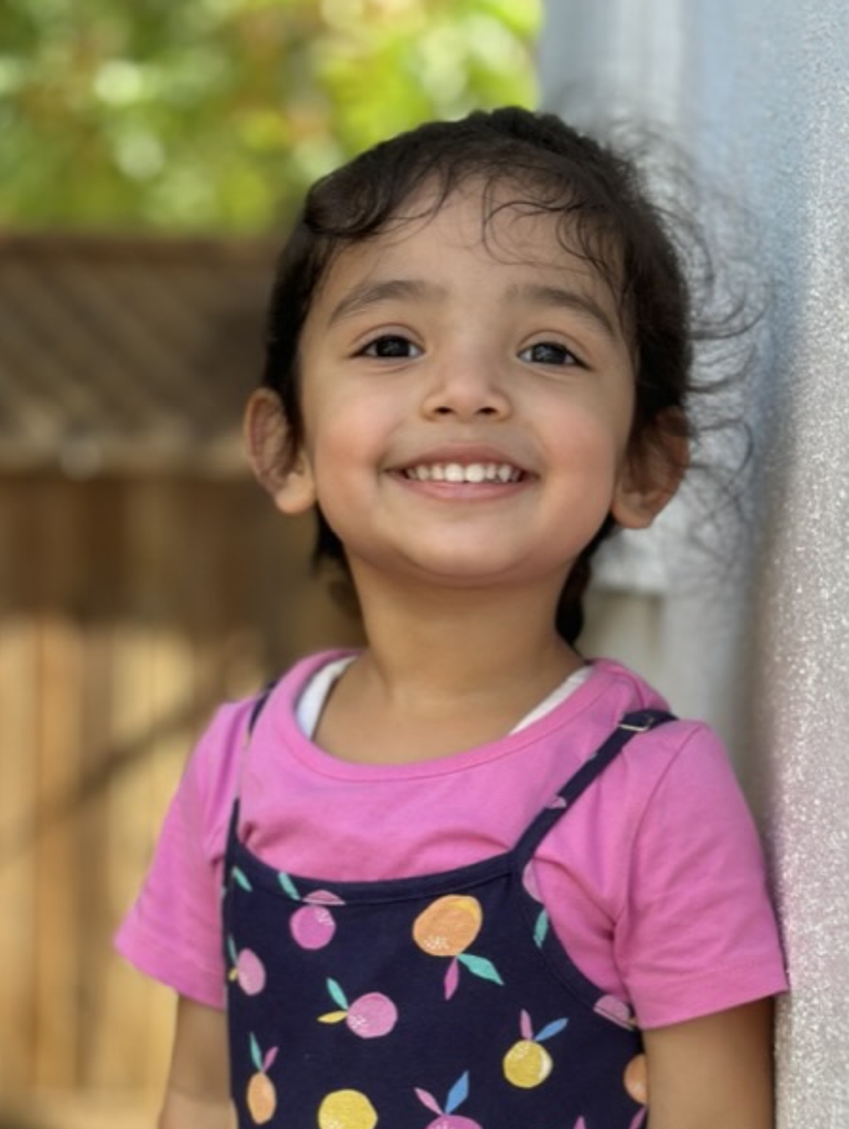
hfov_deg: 17.8
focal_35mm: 83
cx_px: 409
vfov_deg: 23.2
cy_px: 925
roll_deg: -1.0
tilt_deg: -1.5
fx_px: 2710
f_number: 1.78
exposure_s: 1/454
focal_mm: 6.86
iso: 80
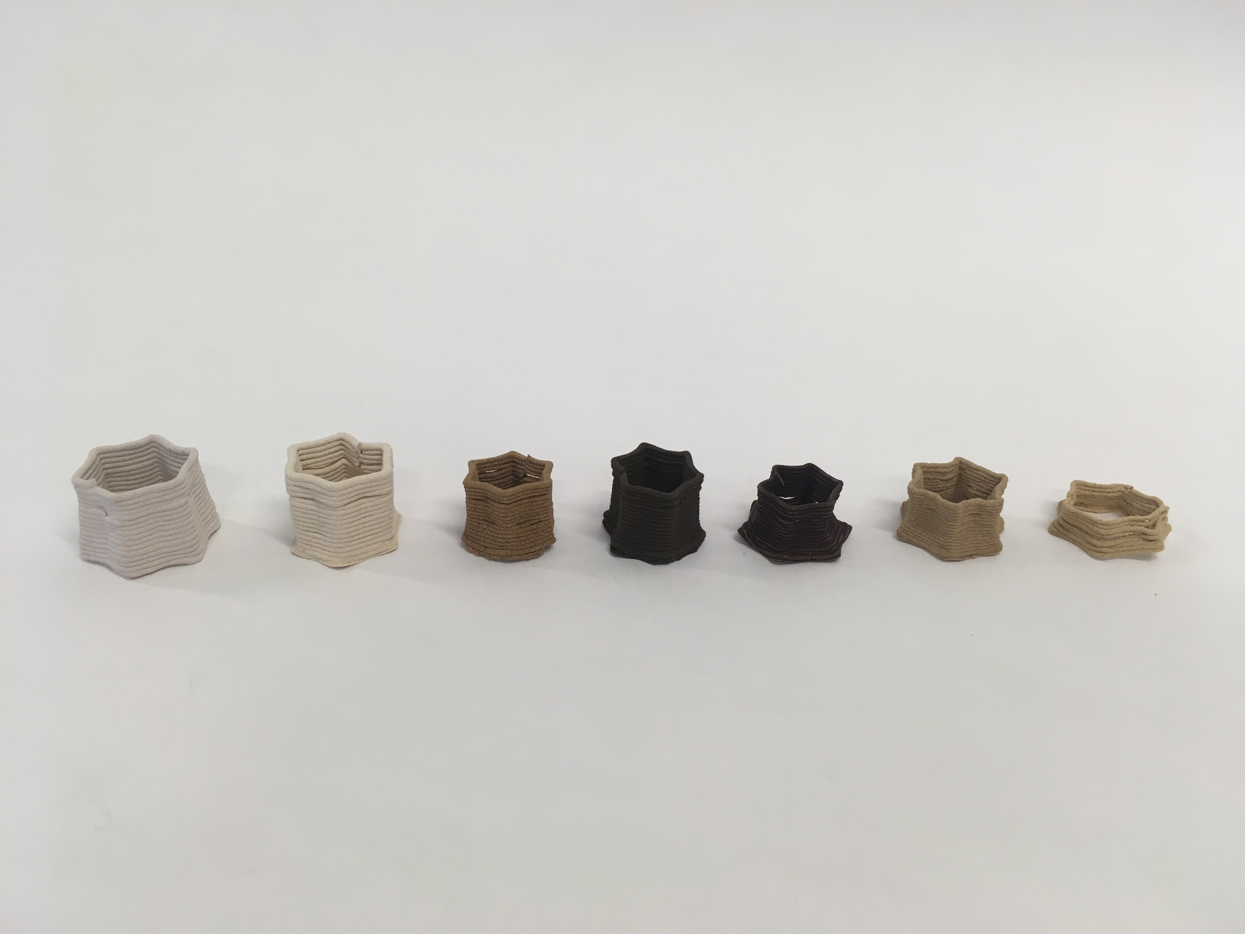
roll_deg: -3.0
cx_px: 622
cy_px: 467
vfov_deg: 48.2
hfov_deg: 61.7
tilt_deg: -31.5
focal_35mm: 29
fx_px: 1043
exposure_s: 1/33
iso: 25
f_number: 2.2
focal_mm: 4.15
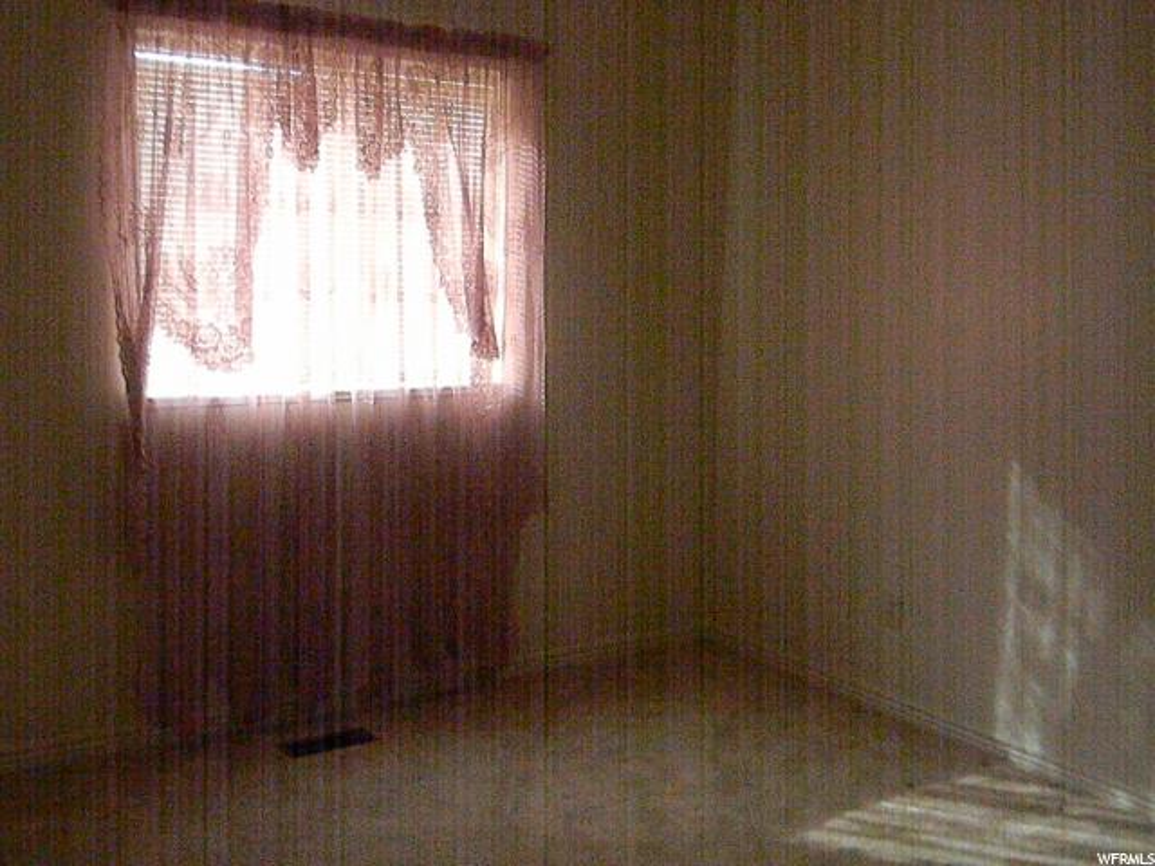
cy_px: 433
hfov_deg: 52.6
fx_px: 1168
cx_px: 578
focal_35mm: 35
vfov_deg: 40.7
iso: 3200
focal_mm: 6.4
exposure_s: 1/213
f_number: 3.7
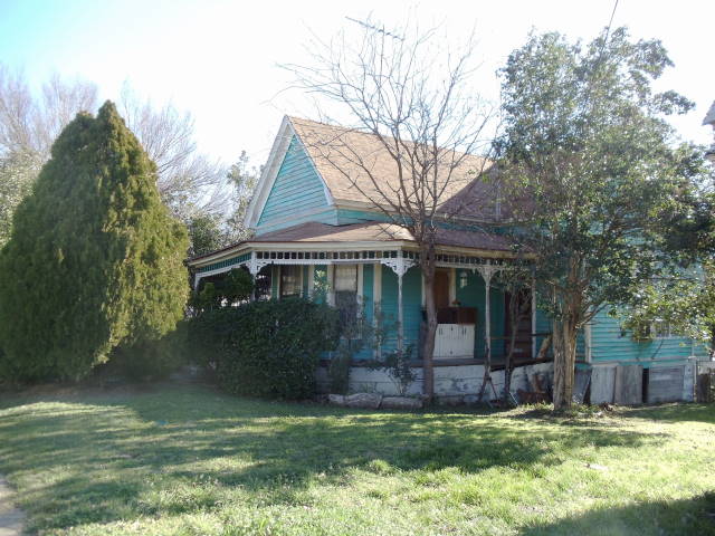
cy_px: 268
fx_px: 909
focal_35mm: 44
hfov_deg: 42.9
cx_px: 358
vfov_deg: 32.9
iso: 100
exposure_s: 1/160
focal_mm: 6
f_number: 3.5
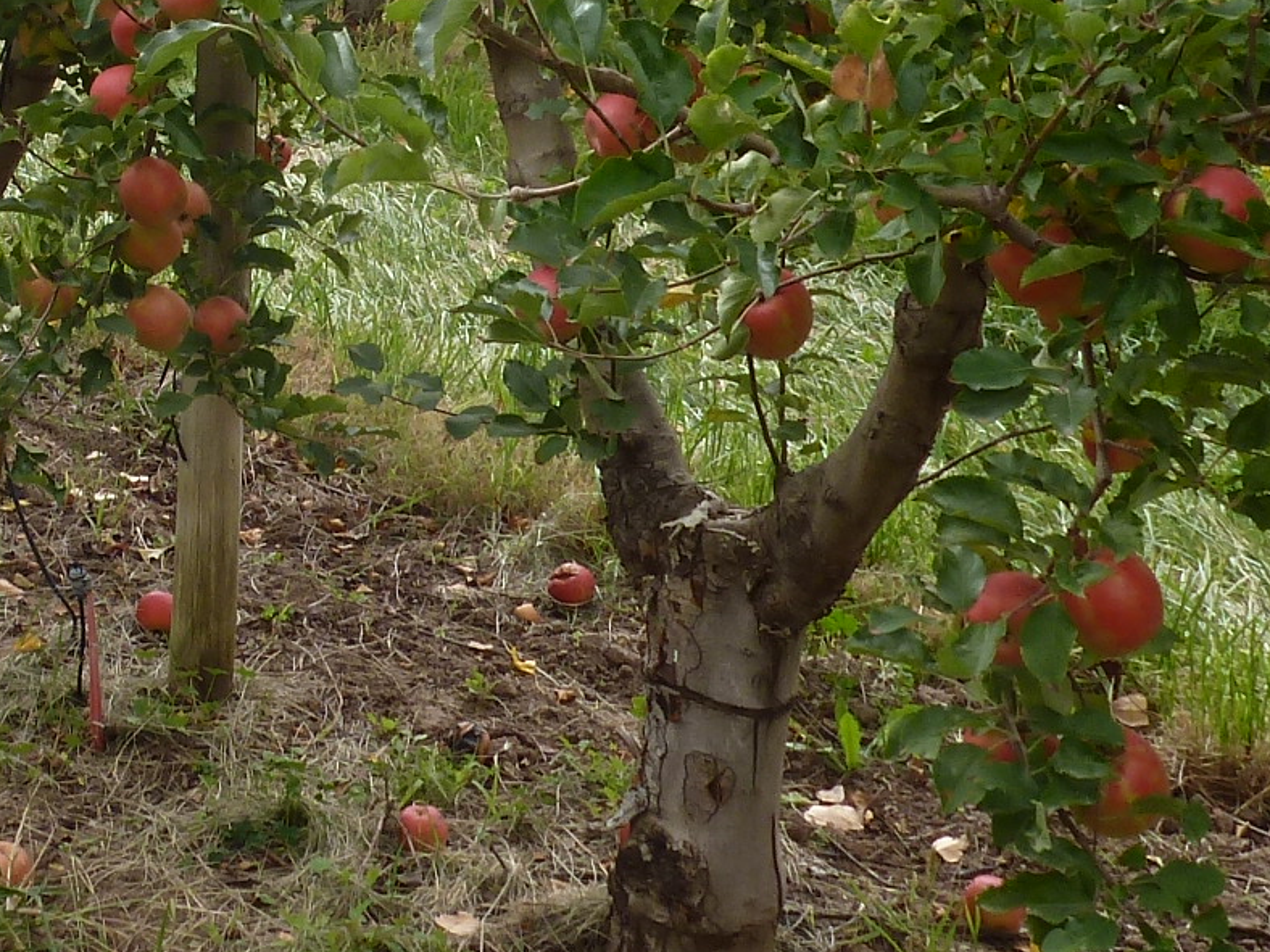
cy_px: -304
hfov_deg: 23.8
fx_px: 2862
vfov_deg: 17.6
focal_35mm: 78
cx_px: -39
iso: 100
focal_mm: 4.3
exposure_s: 1/125
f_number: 4
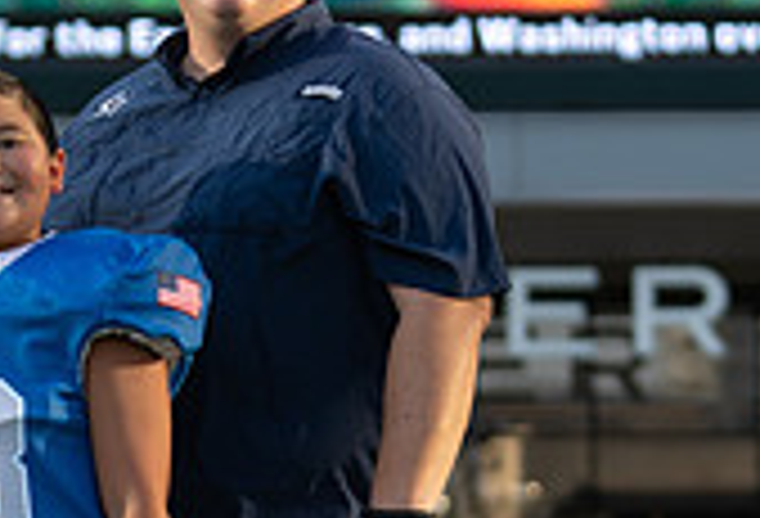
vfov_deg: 5.3
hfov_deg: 7.8
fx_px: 5587
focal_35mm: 263
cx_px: 29
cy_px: 512
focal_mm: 70
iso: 100
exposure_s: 1/640
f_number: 2.8
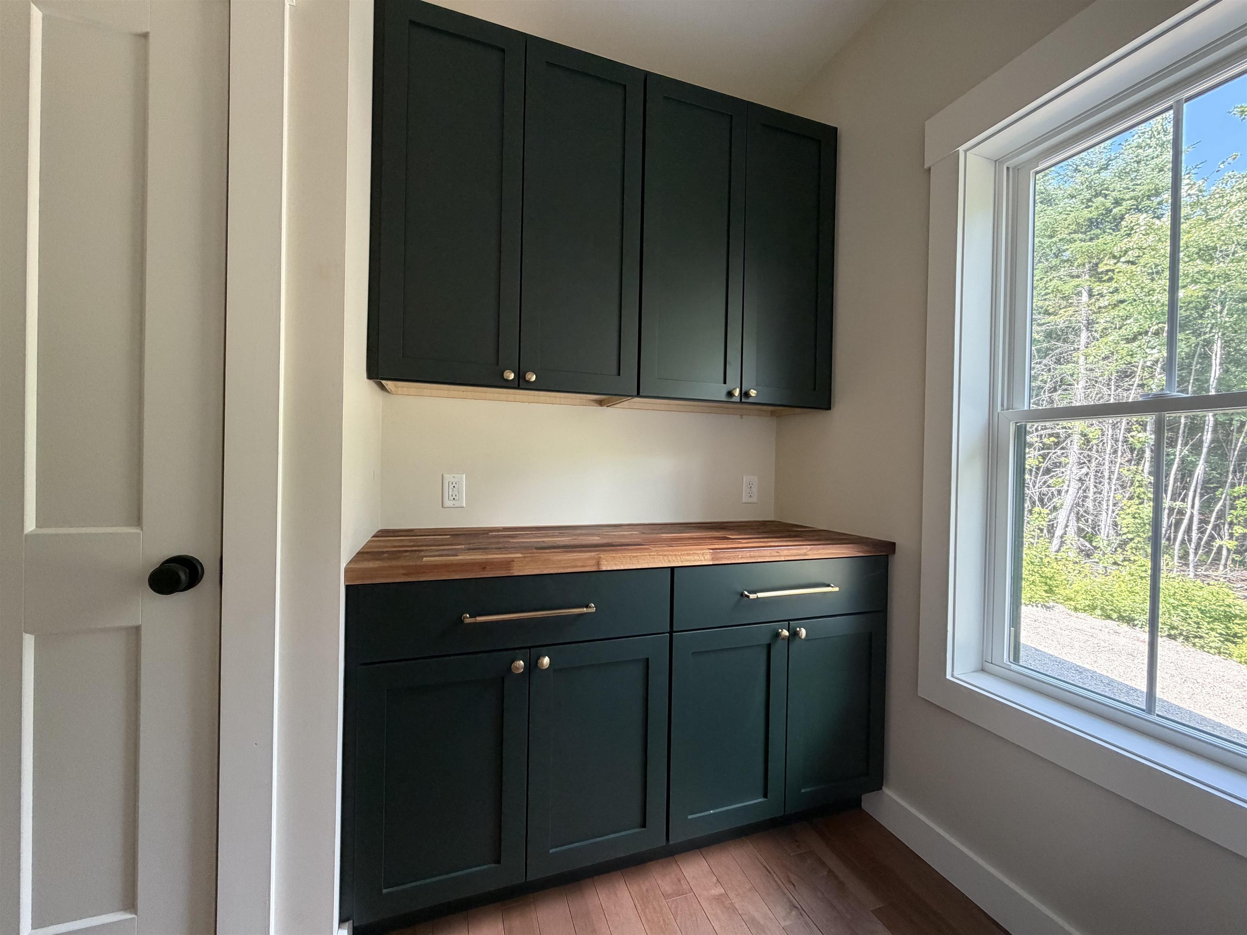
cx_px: 624
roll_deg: -0.8
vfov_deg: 85.7
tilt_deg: -1.8
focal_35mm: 14
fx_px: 504
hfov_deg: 102.1
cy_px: 468
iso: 320
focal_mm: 2.22
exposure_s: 1/72
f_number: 2.2
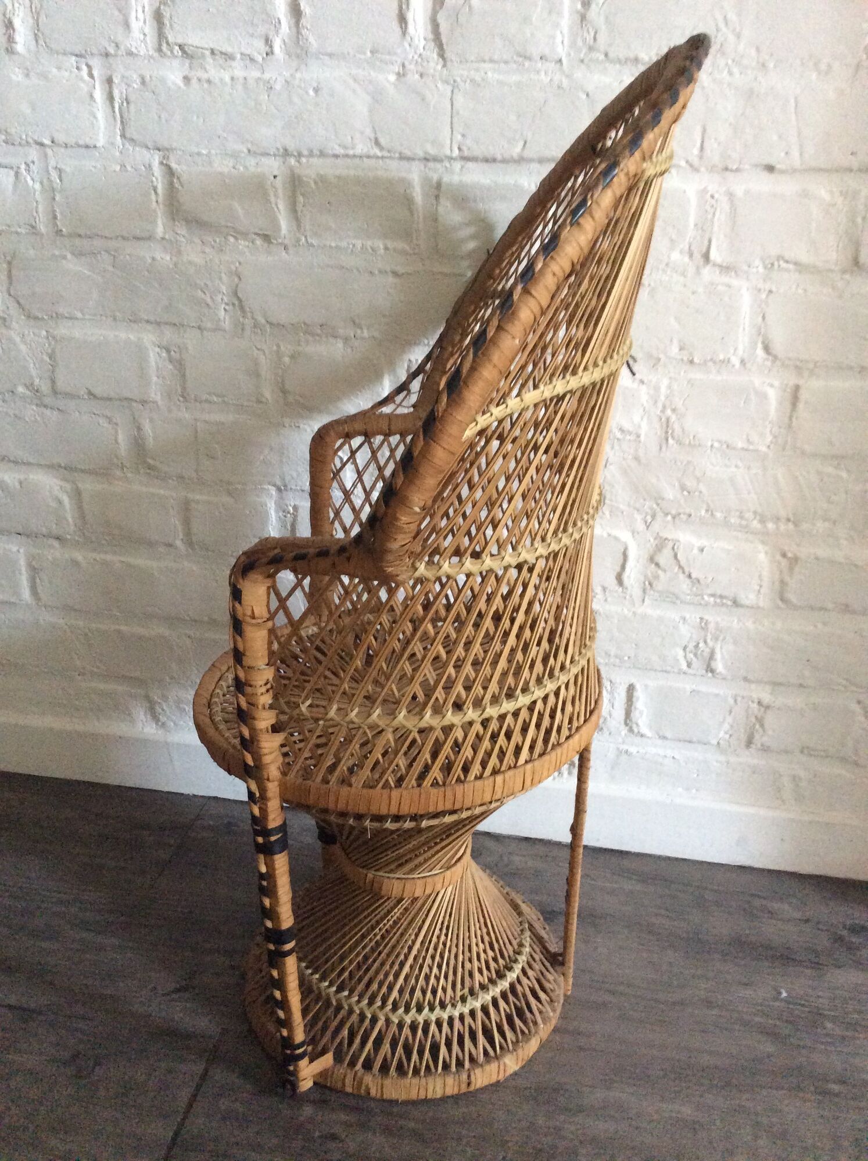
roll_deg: -1.3
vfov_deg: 56.9
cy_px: 580
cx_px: 434
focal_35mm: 32
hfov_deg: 44.1
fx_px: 1073
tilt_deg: -24.2
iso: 320
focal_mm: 3.3
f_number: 2.4
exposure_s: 1/25
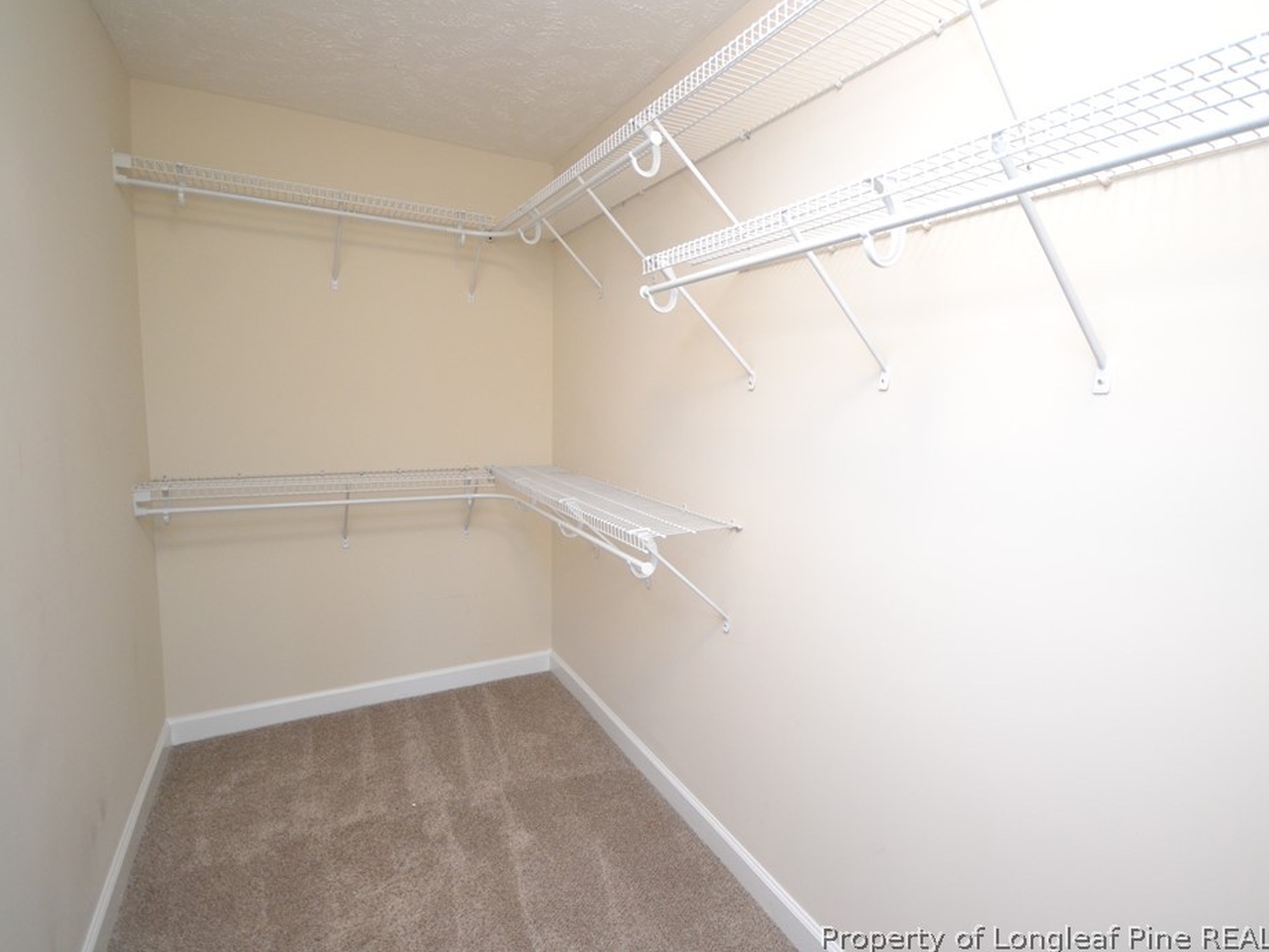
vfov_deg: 74.7
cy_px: 460
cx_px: 722
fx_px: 623
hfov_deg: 90.5
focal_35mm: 17
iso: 1250
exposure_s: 1/60
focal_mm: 10
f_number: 4
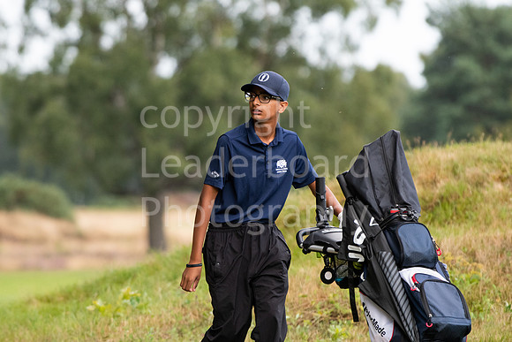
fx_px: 7468
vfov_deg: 2.6
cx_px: 256
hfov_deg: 3.9
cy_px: 171
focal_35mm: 525
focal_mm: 350
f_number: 5.6
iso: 1250
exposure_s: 1/1250
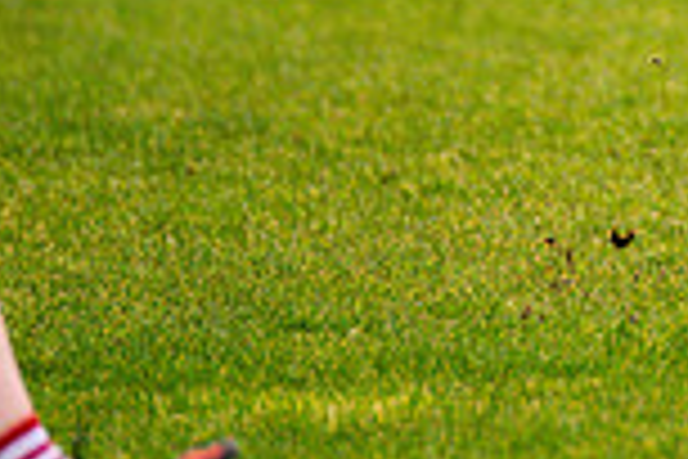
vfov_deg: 1.2
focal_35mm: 1138
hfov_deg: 1.8
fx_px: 21747
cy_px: -380
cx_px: 1223
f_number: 2.8
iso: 1800
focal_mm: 300
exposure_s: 1/1000
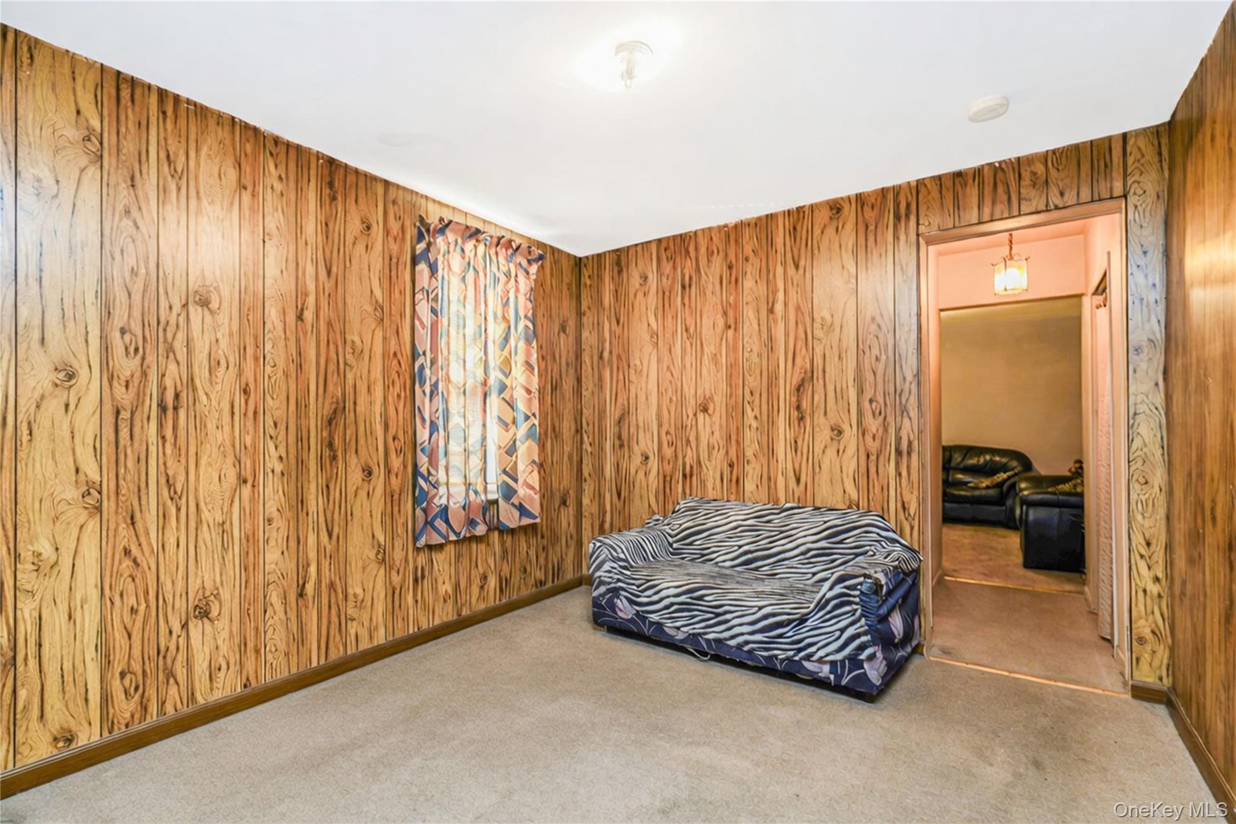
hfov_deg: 93.3
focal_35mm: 17
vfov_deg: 70.4
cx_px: 618
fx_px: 584
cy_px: 412
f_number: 4
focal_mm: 17
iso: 50
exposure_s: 1/6
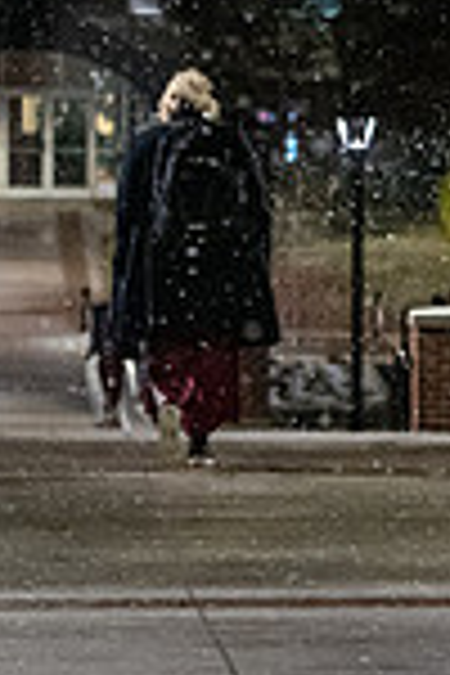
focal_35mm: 407
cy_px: -133
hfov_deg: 3.4
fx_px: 7631
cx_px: 32
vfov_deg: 5.0
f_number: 3.2
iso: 5000
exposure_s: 1/250
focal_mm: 105
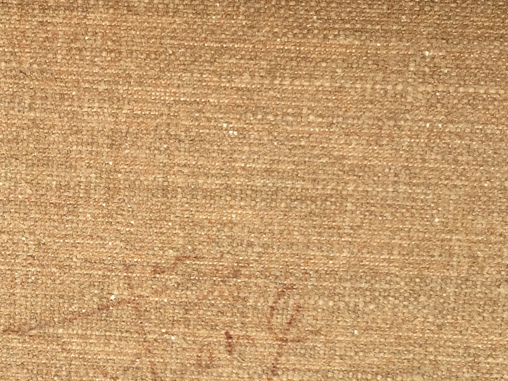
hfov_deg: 25.6
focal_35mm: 75
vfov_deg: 19.3
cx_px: 120
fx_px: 1101
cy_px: 340
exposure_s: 1/1412
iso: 32
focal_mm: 4.15
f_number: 2.2
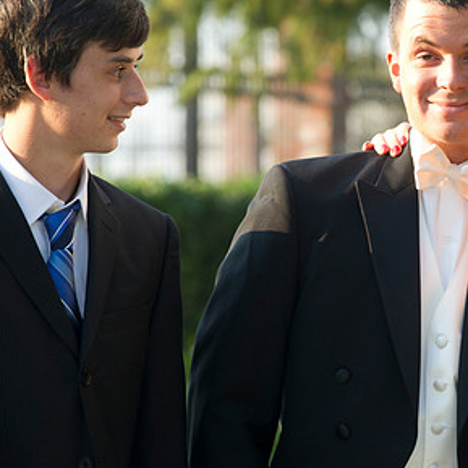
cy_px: 183
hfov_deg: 5.1
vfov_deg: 5.1
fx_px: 5216
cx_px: 428
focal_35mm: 341
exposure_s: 1/125
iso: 320
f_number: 5.6
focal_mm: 200
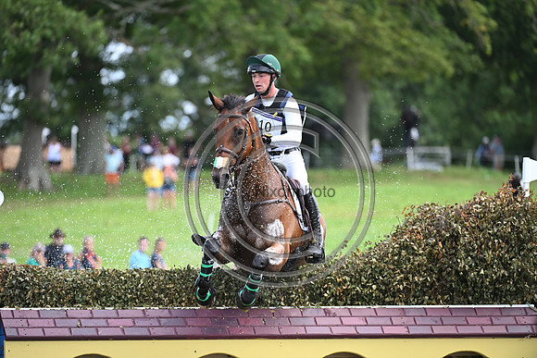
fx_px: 4028
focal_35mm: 270
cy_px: 179
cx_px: 268
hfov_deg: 7.6
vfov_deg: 5.1
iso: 1000
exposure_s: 1/1600
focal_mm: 270
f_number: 5
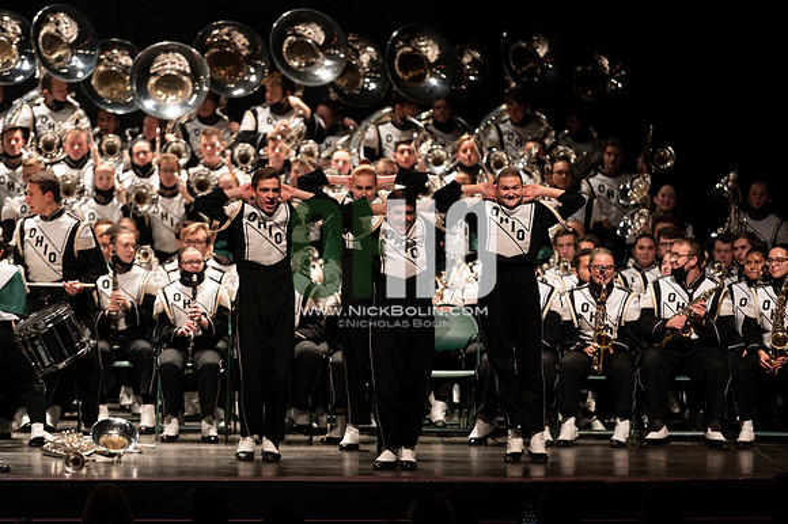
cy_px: 262
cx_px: 394
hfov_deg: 10.3
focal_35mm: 200
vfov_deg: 6.9
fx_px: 4375
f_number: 2.8
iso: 2500
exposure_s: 1/500
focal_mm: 200
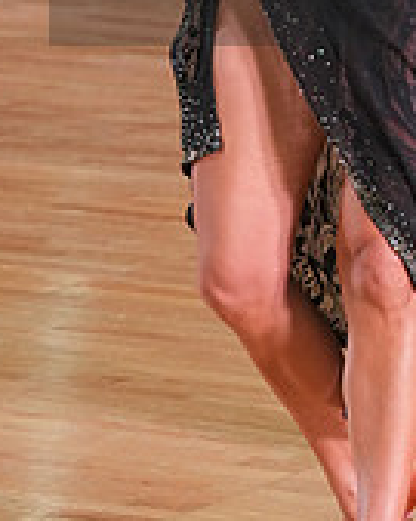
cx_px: 476
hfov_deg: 5.1
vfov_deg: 6.4
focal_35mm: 300
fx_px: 4621
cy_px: -55
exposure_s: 1/200
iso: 2500
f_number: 5
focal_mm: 93
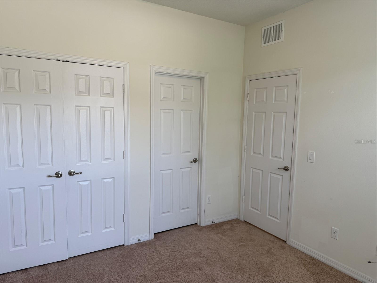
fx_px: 261
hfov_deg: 71.6
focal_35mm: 24
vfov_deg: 56.8
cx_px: 188
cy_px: 142
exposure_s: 1/120
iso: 80
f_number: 1.78
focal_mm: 6.76
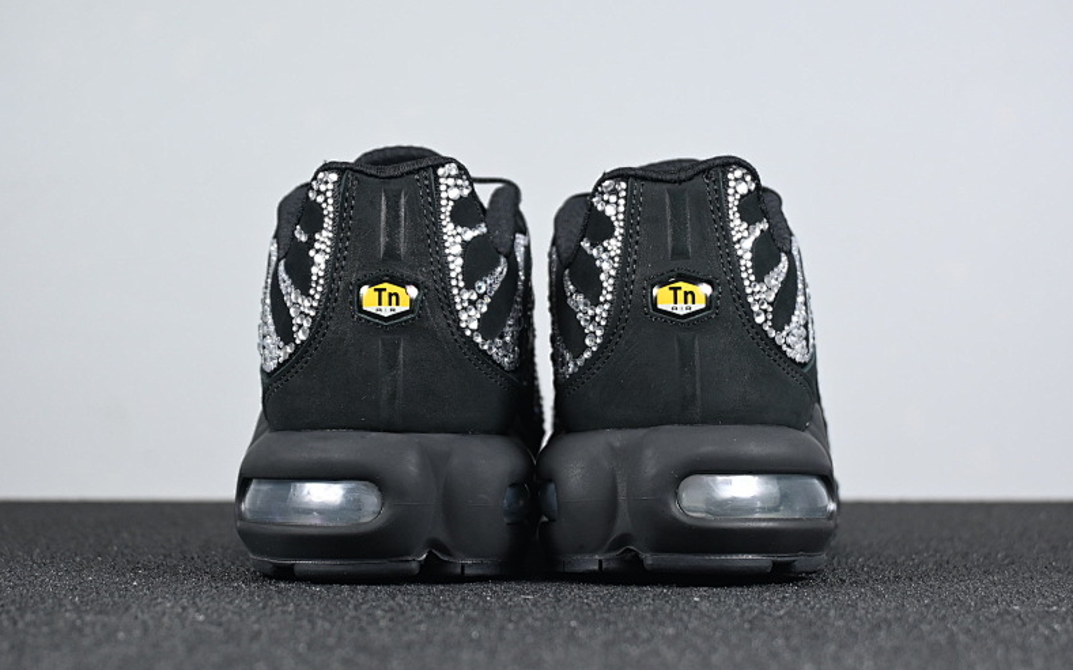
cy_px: 317
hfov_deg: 33.0
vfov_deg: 21.0
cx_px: 540
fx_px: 1813
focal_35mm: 62
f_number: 5.6
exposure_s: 1/125
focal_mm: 40
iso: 900
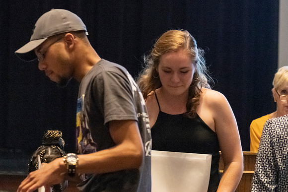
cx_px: 153
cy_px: 85
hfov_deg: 12.8
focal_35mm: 161
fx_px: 1286
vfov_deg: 8.5
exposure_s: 1/200
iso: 10000
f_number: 4
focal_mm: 105
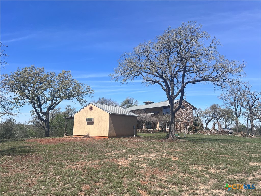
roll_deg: -1.4
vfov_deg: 53.1
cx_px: 130
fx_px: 196
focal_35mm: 26
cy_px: 98
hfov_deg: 67.3
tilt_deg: +8.4
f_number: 1.5
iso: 50
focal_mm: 5.7
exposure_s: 1/4831
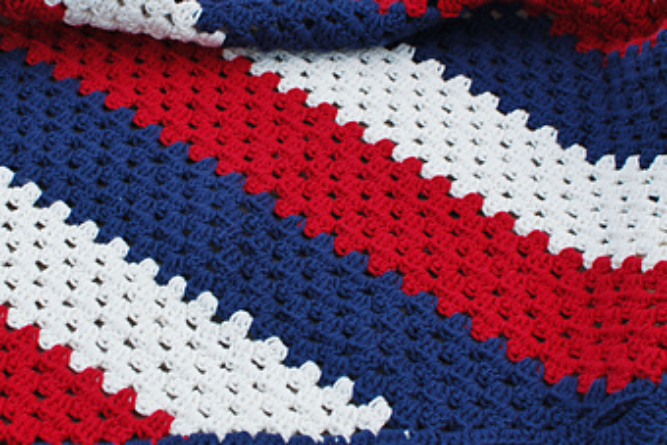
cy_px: 173
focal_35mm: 99
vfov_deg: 13.8
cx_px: 228
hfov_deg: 20.5
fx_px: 1834
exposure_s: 1/160
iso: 100
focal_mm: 35
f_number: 6.3
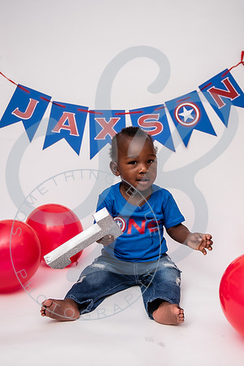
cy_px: 183
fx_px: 518
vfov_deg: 38.9
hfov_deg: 26.5
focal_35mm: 51
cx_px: 139
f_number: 2.8
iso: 100
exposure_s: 1/160
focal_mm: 34
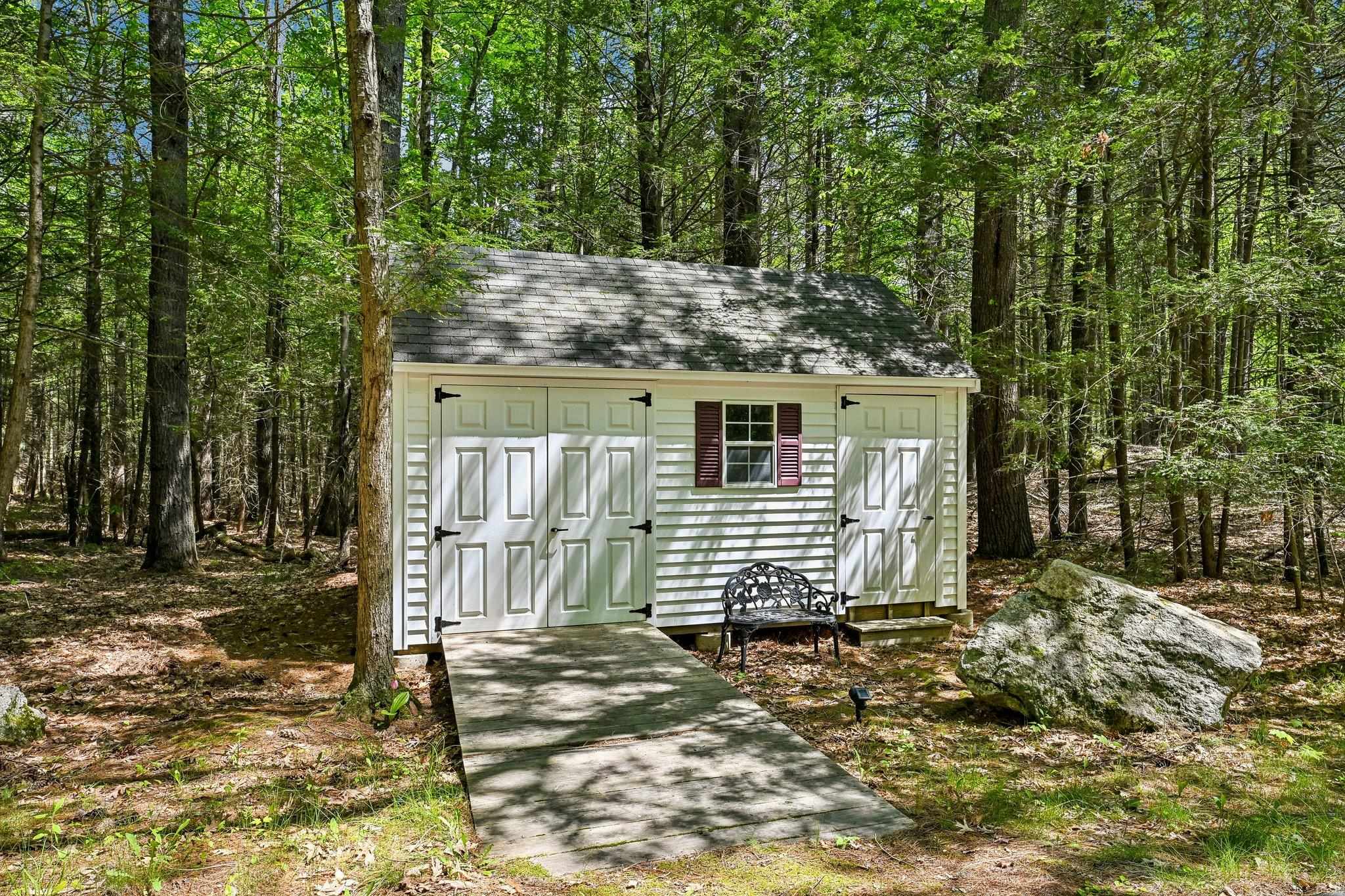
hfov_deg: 81.2
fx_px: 784
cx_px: 672
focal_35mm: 21
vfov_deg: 59.5
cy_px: 448
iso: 400
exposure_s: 1/200
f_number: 8
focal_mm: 21
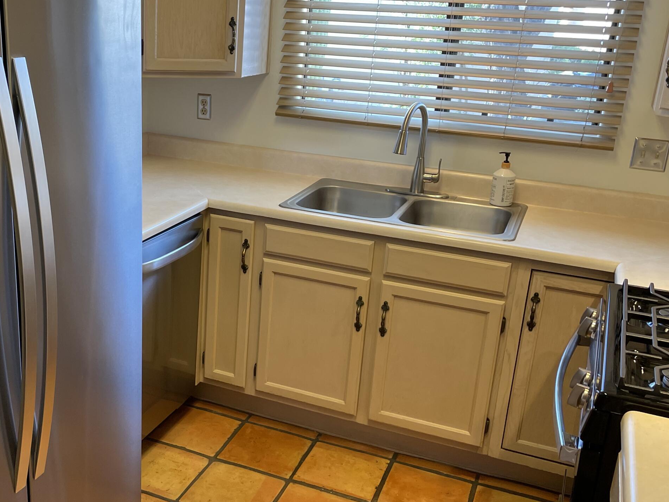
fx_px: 792
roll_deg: -2.5
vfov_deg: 35.1
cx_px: 227
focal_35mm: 41
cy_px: 259
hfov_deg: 45.1
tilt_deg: -17.4
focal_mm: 4.2
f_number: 1.6
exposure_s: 1/120
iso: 125
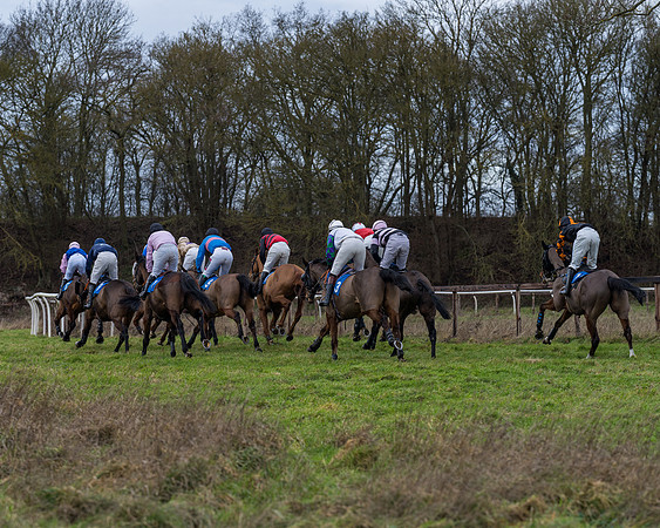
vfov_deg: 10.0
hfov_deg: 12.5
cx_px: 267
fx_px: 3007
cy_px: 263
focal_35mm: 154
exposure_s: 1/1600
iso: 400
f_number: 4.5
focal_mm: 135
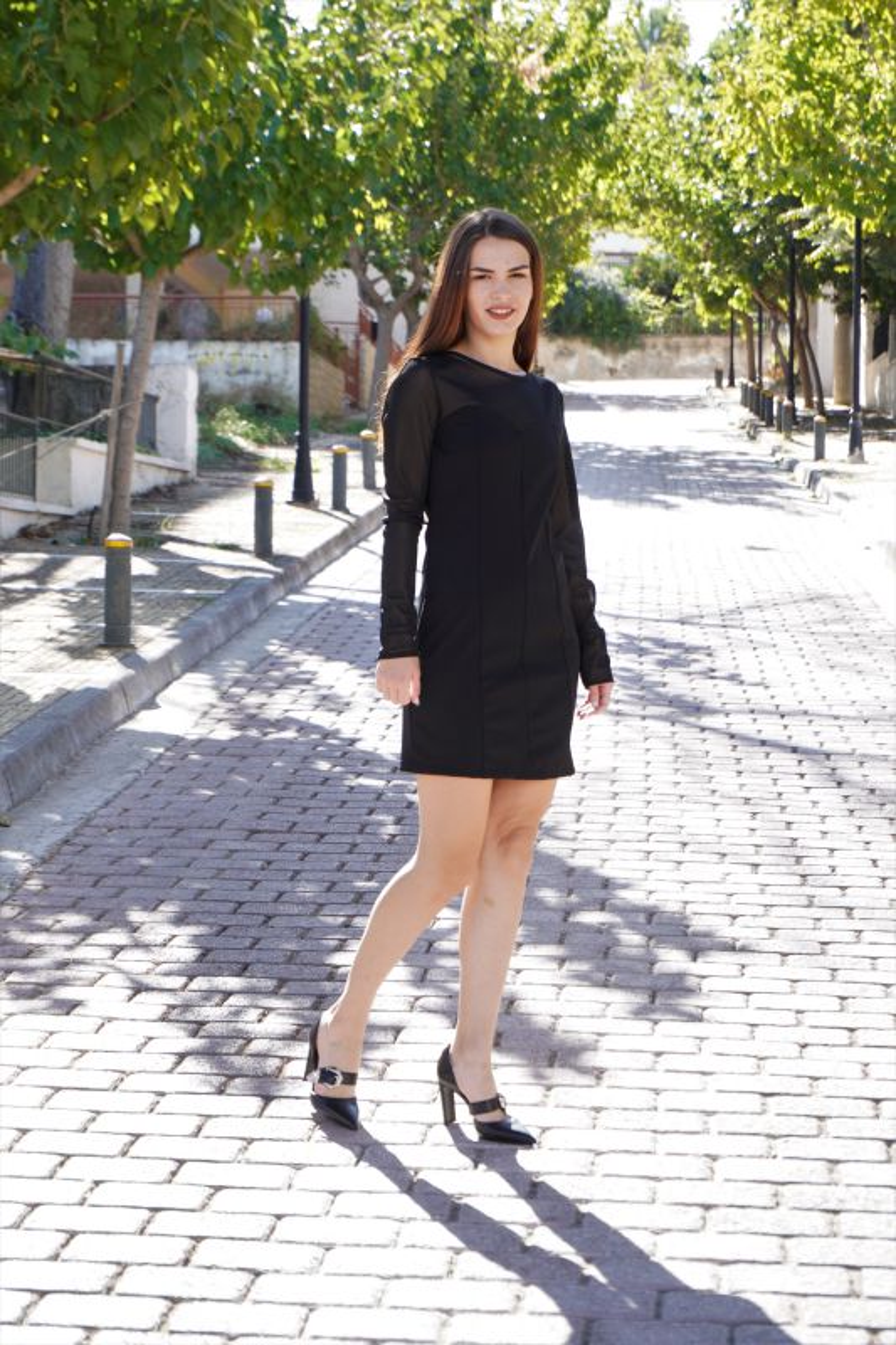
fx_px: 2801
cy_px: 672
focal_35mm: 75
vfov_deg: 27.0
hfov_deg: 18.2
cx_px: 448
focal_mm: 50
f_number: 5.6
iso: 200
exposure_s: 1/125
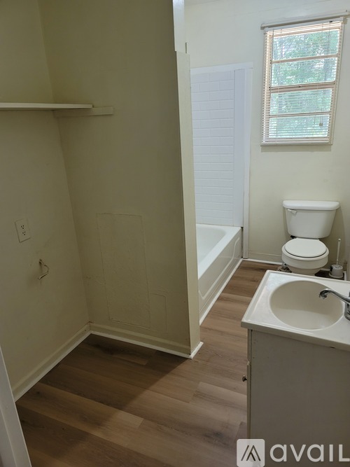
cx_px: 175
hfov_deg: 54.9
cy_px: 234
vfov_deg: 69.4
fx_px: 337
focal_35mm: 25
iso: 200
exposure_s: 1/60
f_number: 1.8
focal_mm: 7
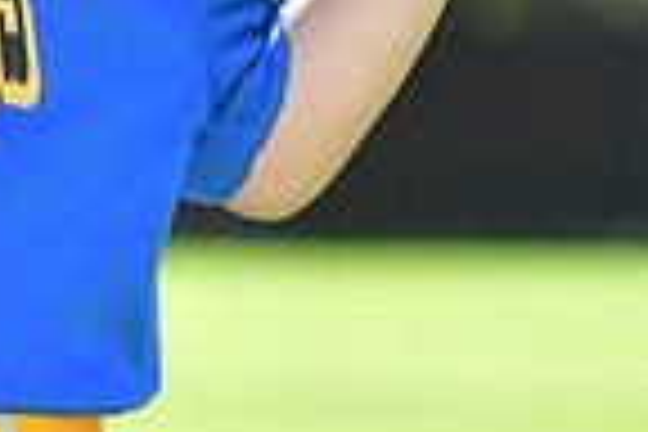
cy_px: -286
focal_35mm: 676
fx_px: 12167
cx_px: -180
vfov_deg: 2.0
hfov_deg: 3.0
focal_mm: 112
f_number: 4.5
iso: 400
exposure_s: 1/1000
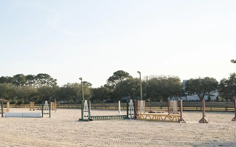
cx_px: 3
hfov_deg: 39.4
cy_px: 80
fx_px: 289
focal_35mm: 45
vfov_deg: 28.6
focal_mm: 19
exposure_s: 1/200
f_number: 7.1
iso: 320
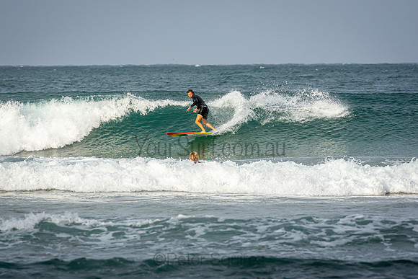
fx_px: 3604
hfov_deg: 6.6
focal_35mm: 310
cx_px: 209
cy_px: 140
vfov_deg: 4.4
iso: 200
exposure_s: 1/2000
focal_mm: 200
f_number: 5
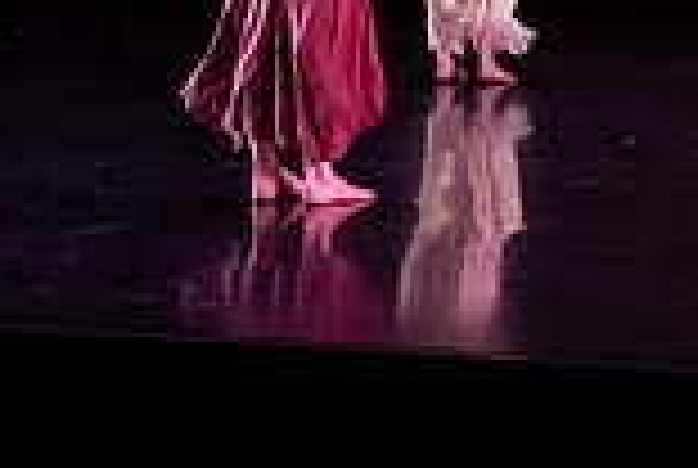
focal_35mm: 150
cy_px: -96
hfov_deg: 12.7
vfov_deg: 9.1
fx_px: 2914
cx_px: 1143
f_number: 4
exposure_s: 1/400
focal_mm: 28
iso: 4000
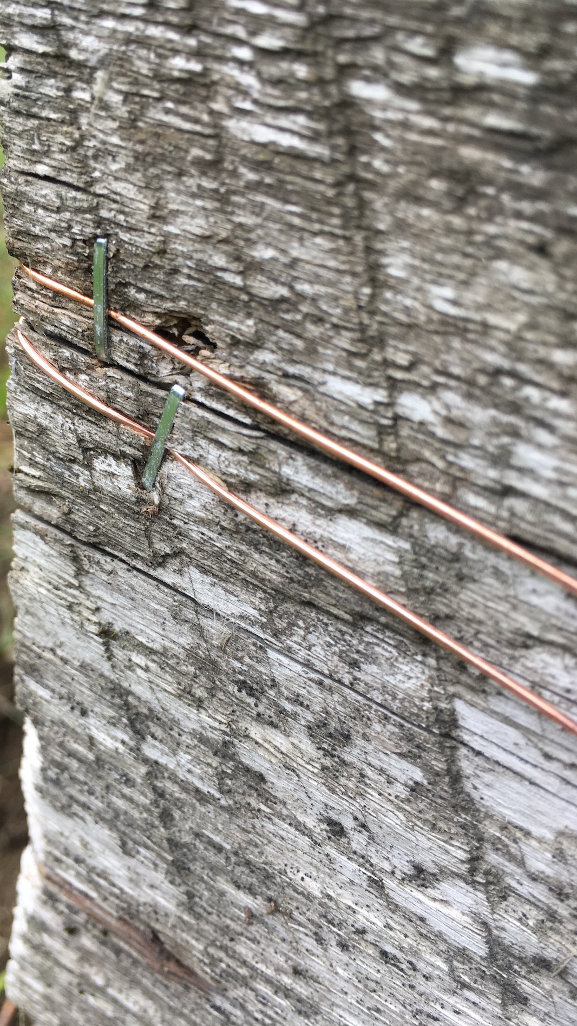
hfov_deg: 36.3
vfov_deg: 61.0
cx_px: 200
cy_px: 513
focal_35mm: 32
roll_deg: -2.4
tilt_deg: -28.4
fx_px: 871
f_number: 2.2
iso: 25
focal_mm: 4.15
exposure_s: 1/176
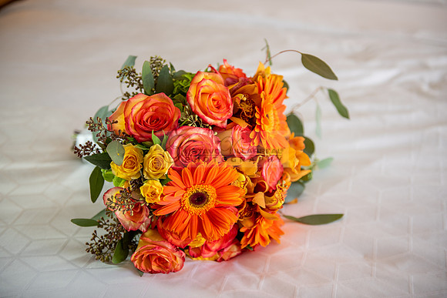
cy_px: 149
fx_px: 683
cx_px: 224
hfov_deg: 36.2
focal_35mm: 55
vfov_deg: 24.6
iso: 500
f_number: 2.8
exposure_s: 1/200
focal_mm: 55
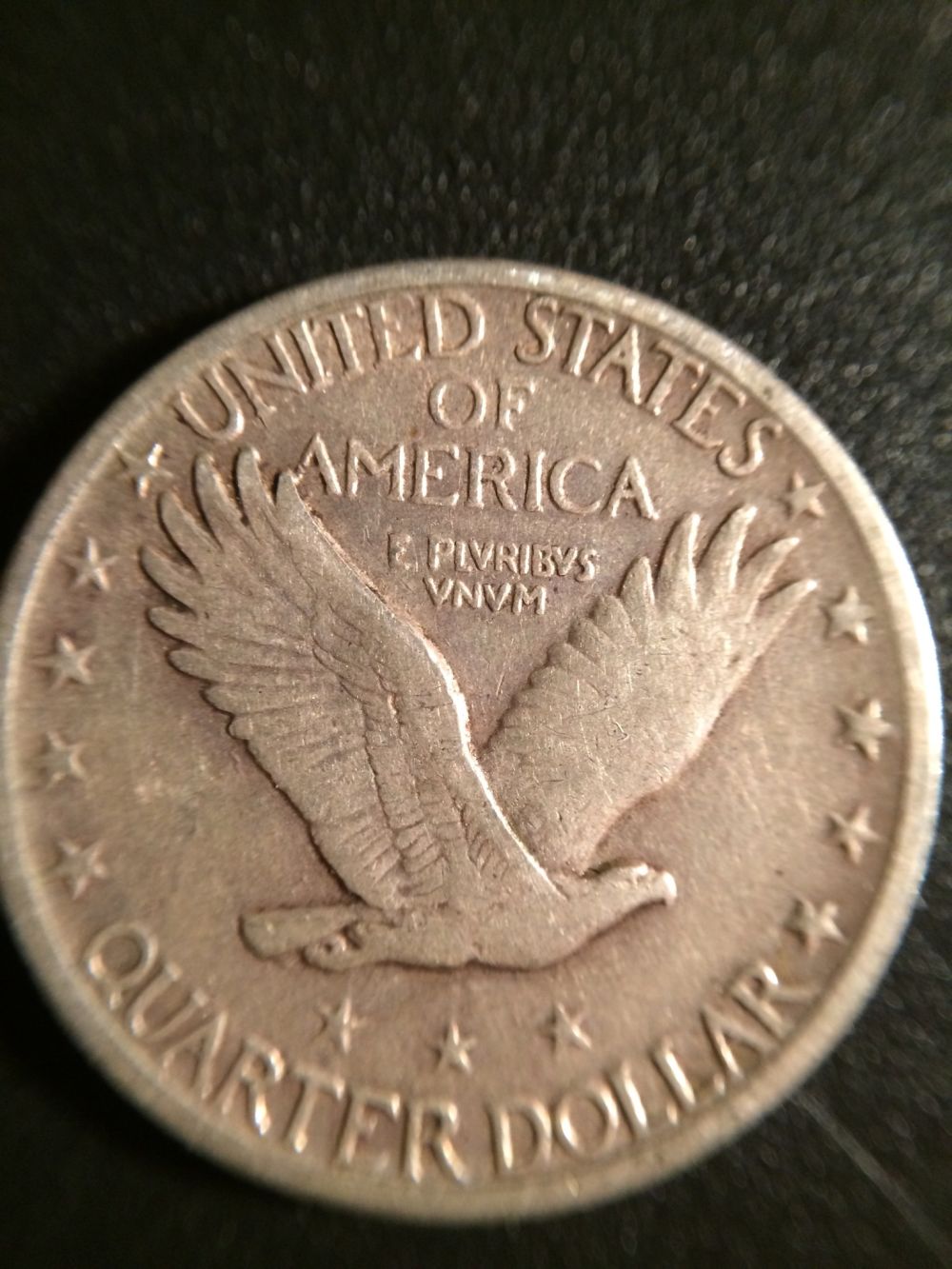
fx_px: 1063
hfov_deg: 48.2
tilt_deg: -88.3
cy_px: 634
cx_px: 476
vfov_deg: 61.7
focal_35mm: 29
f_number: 2.2
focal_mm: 4.15
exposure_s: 1/30
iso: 160
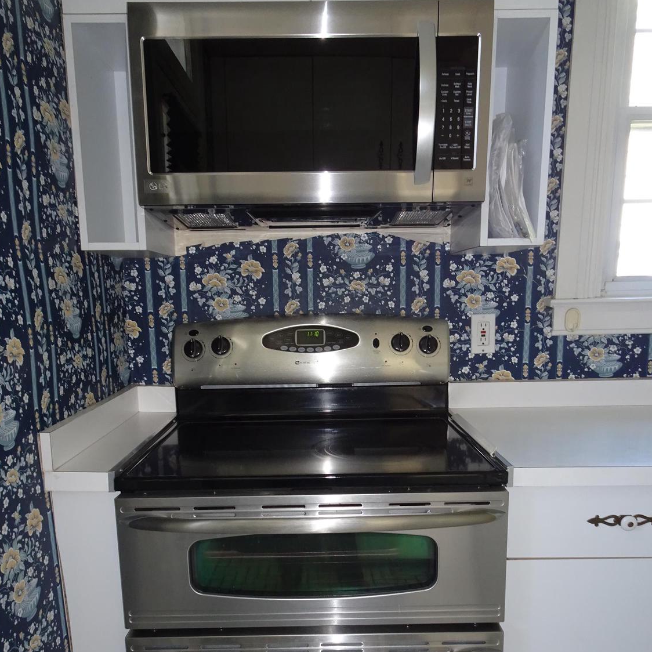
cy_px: 422
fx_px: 618
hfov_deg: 55.6
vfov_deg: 54.7
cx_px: 319
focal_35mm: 29
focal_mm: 4.1
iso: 200
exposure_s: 1/30
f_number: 3.5
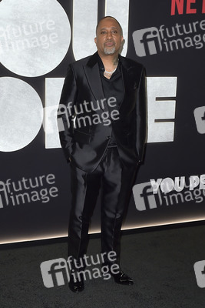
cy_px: 154
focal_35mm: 29
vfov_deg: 63.6
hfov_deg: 45.0
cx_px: 102
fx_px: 247
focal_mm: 29
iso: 500
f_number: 6.3
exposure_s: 1/250
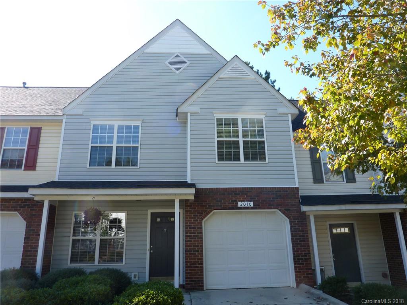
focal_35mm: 25
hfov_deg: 69.4
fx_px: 294
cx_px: 204
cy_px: 152
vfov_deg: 54.9
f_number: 4
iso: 80
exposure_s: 1/200
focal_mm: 4.1
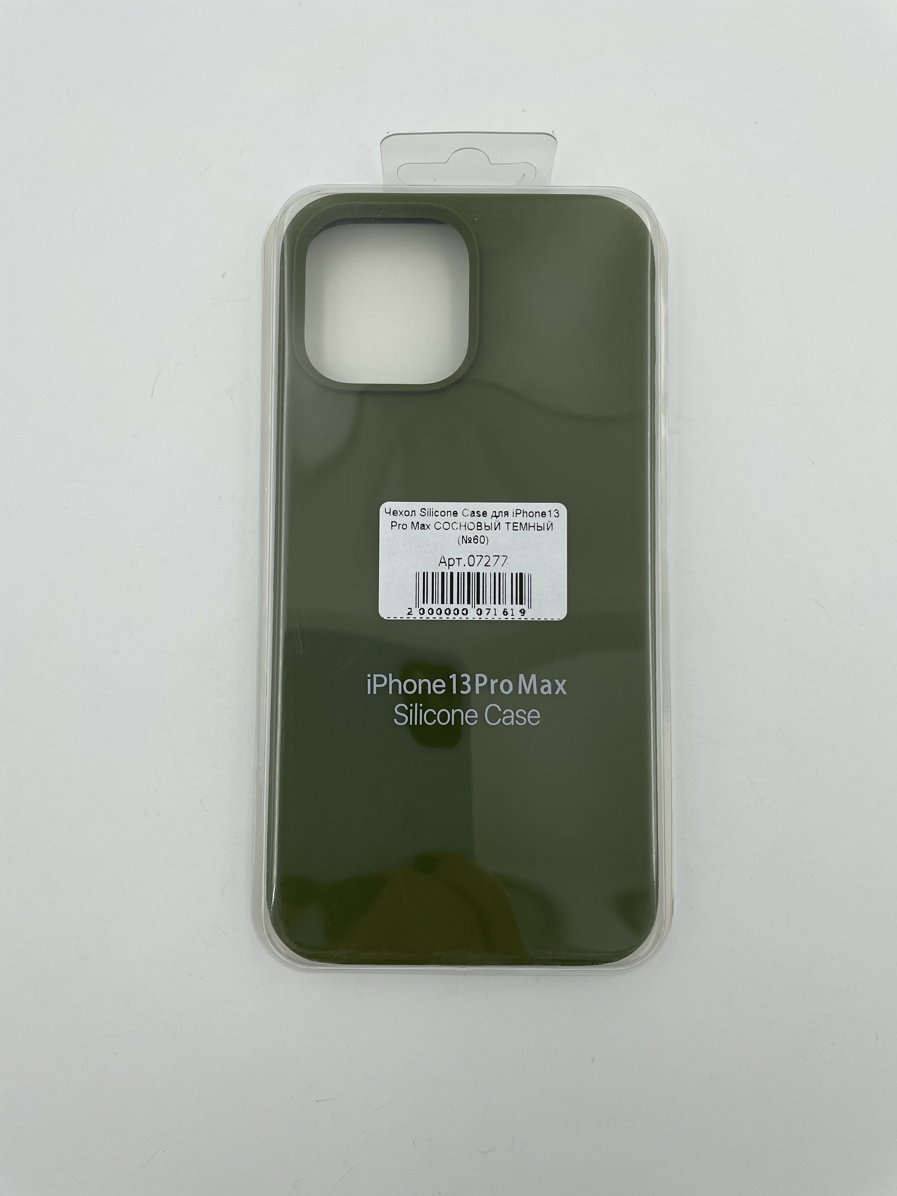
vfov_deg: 67.3
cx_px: 448
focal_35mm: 26
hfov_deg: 53.1
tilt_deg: -88.7
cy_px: 598
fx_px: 898
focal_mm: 4.2
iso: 32
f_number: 1.6
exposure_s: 1/1742
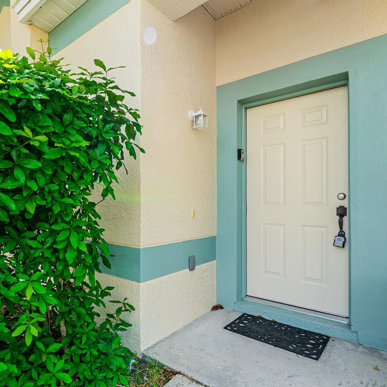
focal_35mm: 21
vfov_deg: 72.1
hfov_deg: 70.7
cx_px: 140
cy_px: 196
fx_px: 266
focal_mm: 16
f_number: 8
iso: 400
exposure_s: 1/2000
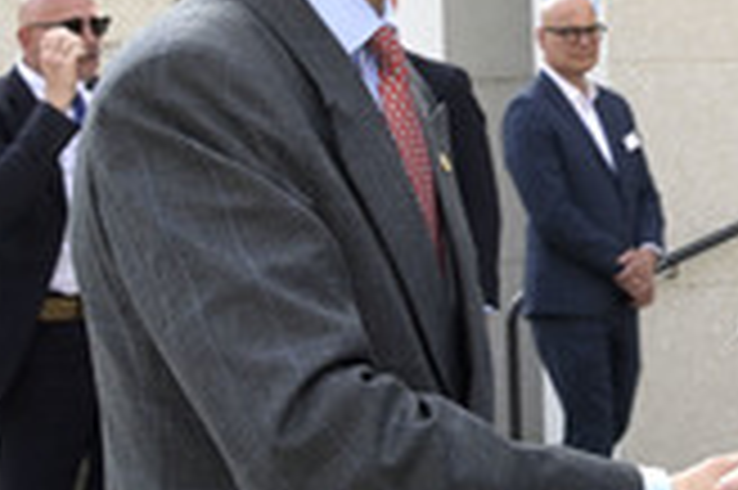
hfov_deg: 15.3
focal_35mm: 132
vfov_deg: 10.4
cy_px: 162
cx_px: 727
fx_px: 2703
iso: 320
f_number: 13
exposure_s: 1/125
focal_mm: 48
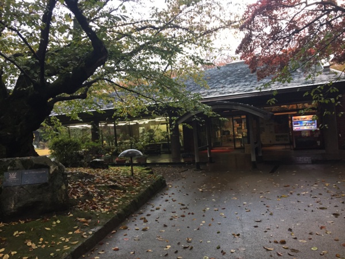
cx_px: 172
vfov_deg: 48.2
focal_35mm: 29
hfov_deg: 61.7
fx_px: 289
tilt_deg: -2.1
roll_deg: +4.9
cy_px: 130
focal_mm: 4.15
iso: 50
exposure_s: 1/30
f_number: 2.2
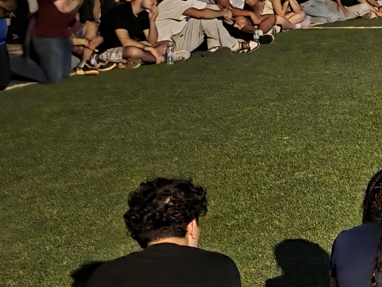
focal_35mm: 125
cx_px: 720
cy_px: -161
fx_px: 1379
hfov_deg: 13.8
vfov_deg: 11.3
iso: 2500
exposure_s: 1/16.7
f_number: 1.7
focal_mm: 6.3
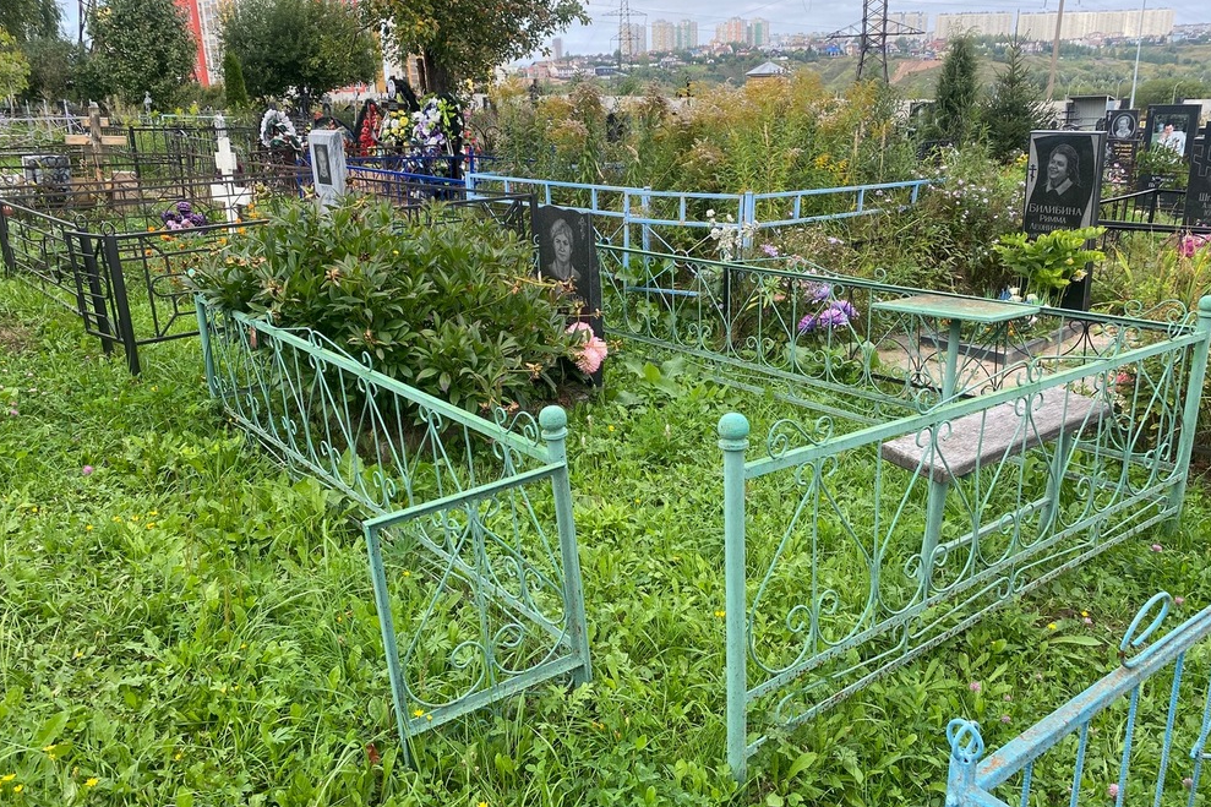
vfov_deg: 46.4
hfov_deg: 65.5
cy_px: 375
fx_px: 942
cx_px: 609
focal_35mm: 28
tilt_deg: -15.3
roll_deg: +1.1
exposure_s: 1/479
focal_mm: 4.25
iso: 32
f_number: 1.8
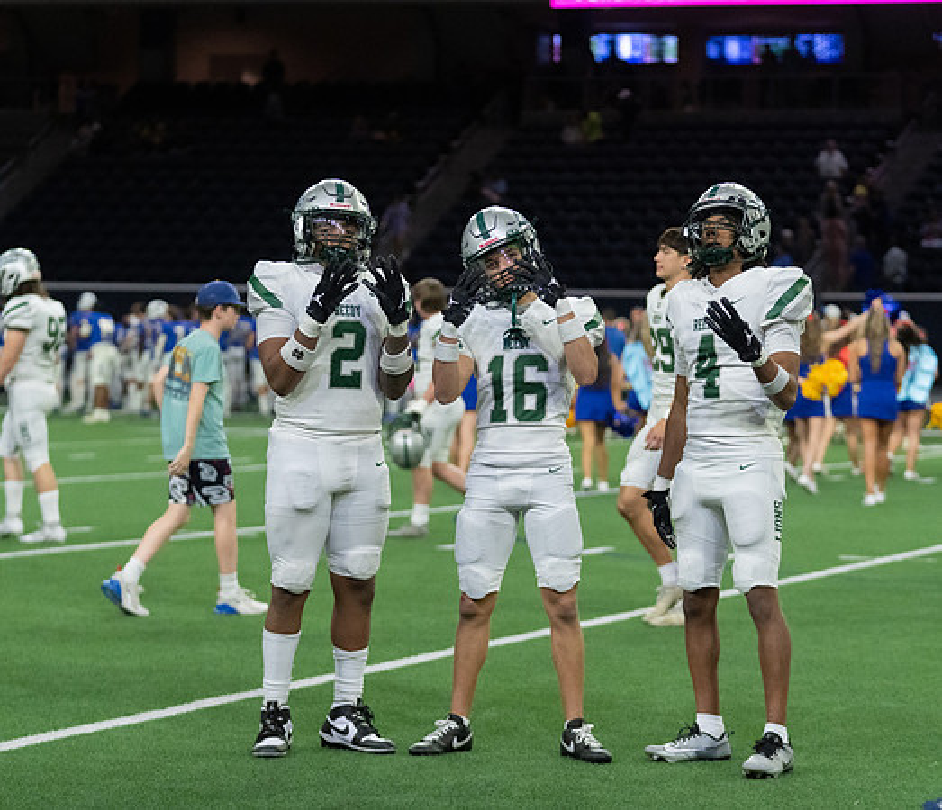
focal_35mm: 120
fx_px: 3456
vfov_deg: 13.4
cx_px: 498
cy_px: 432
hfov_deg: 15.5
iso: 4000
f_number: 2.8
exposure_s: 1/1250
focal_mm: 90
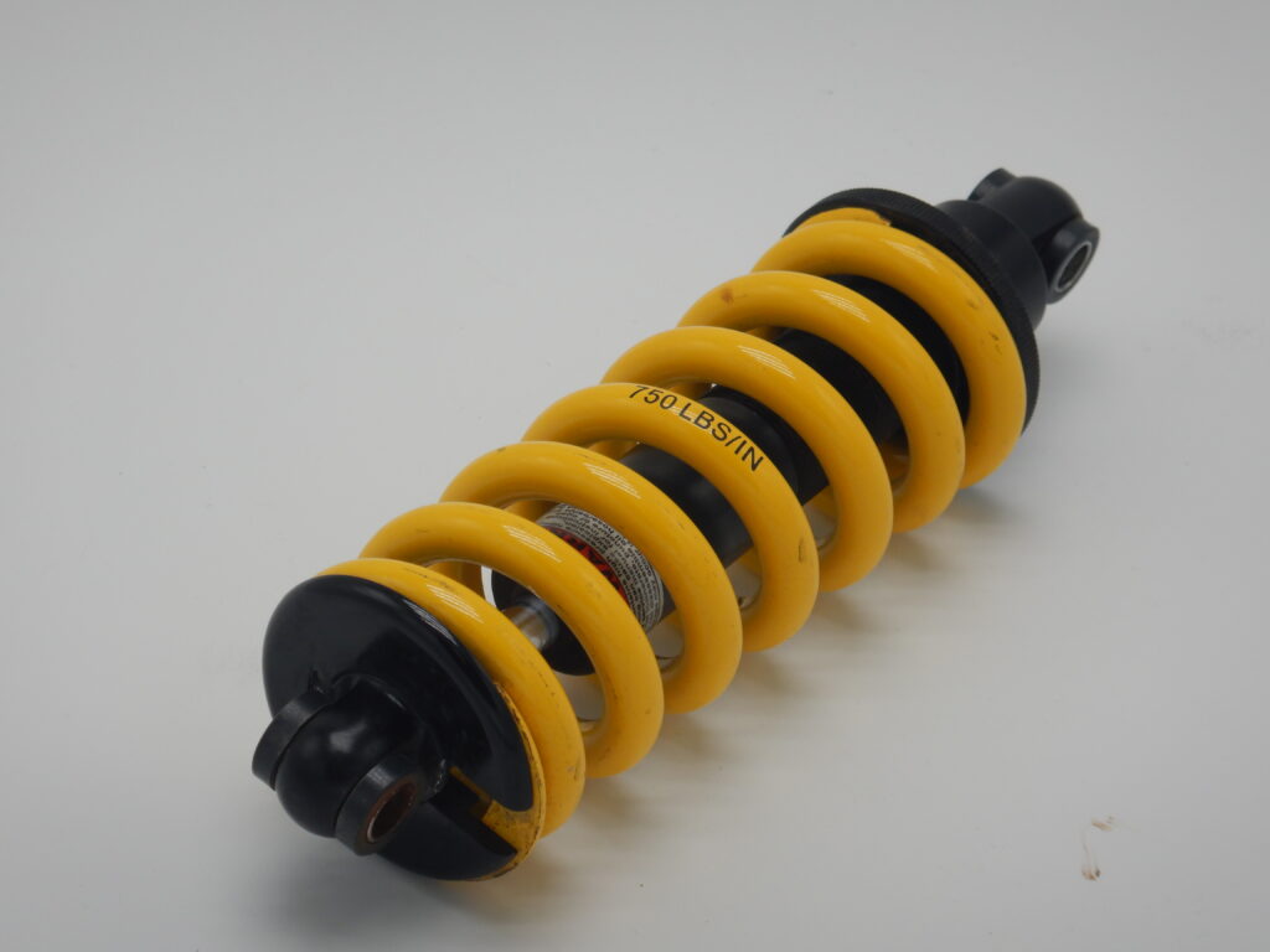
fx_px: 4036
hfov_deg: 17.9
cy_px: 476
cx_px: 635
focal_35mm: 110
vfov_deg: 13.5
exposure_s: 1/160
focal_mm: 19.7
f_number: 4.8
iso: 125
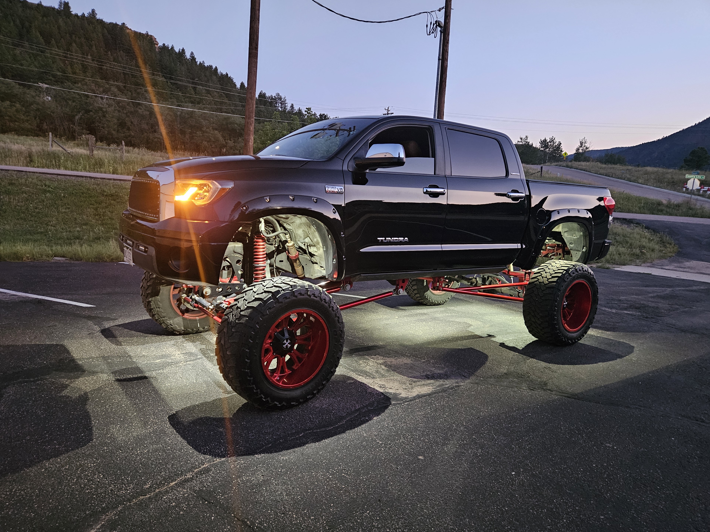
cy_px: 269
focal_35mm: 24
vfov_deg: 56.8
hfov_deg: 71.6
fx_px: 492
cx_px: 352
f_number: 1.8
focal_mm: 5.4
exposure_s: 1/24
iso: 1000
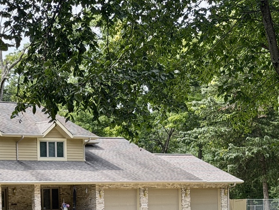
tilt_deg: +1.0
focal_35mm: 113
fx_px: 911
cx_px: 34
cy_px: 184
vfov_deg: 13.0
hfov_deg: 17.2
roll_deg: +1.4
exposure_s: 1/1403
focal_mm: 6.76
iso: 80
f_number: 1.78
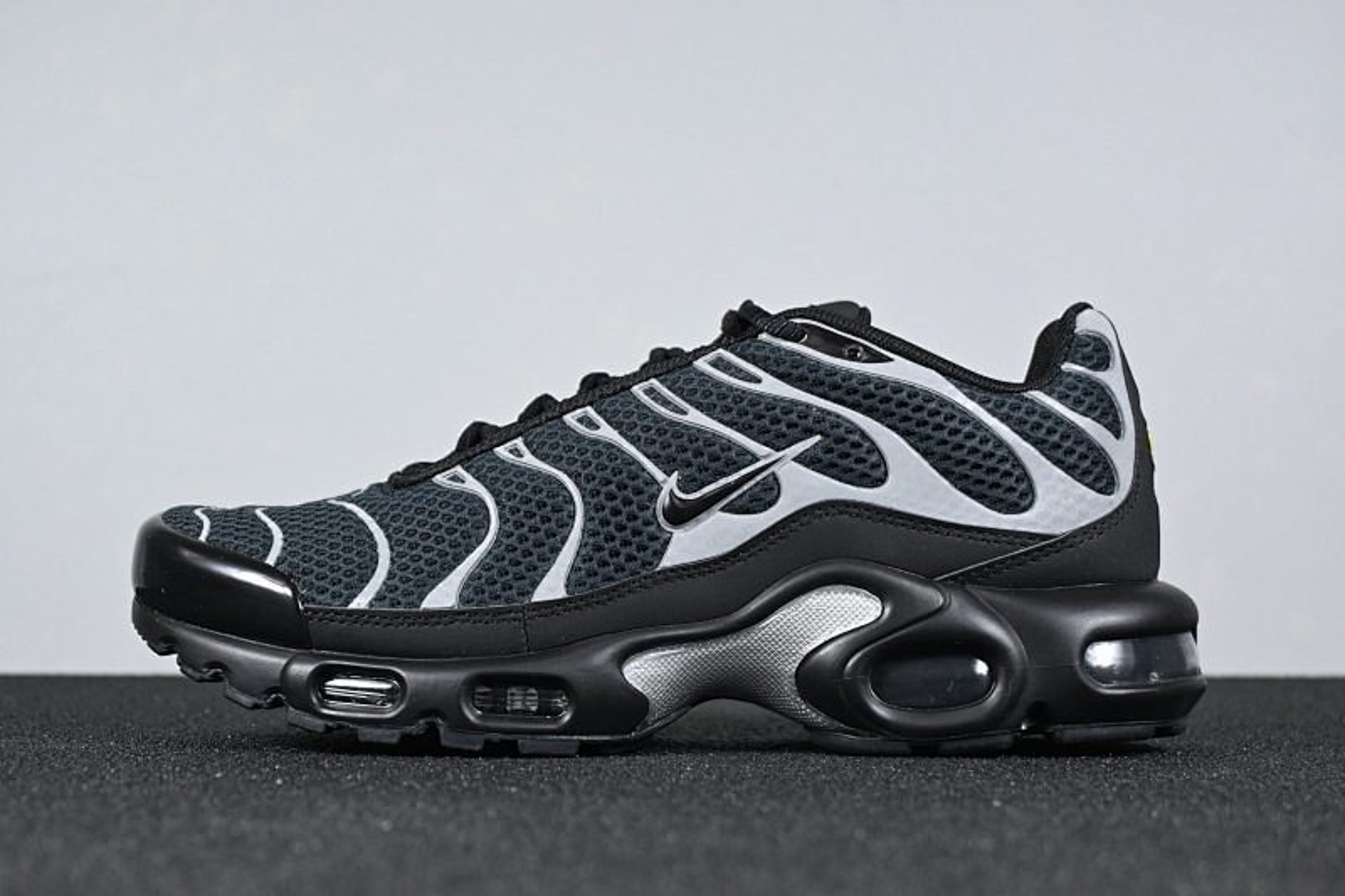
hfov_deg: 31.9
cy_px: 448
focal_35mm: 63
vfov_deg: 21.6
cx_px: 672
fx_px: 2353
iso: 900
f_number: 5.6
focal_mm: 42
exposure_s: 1/125
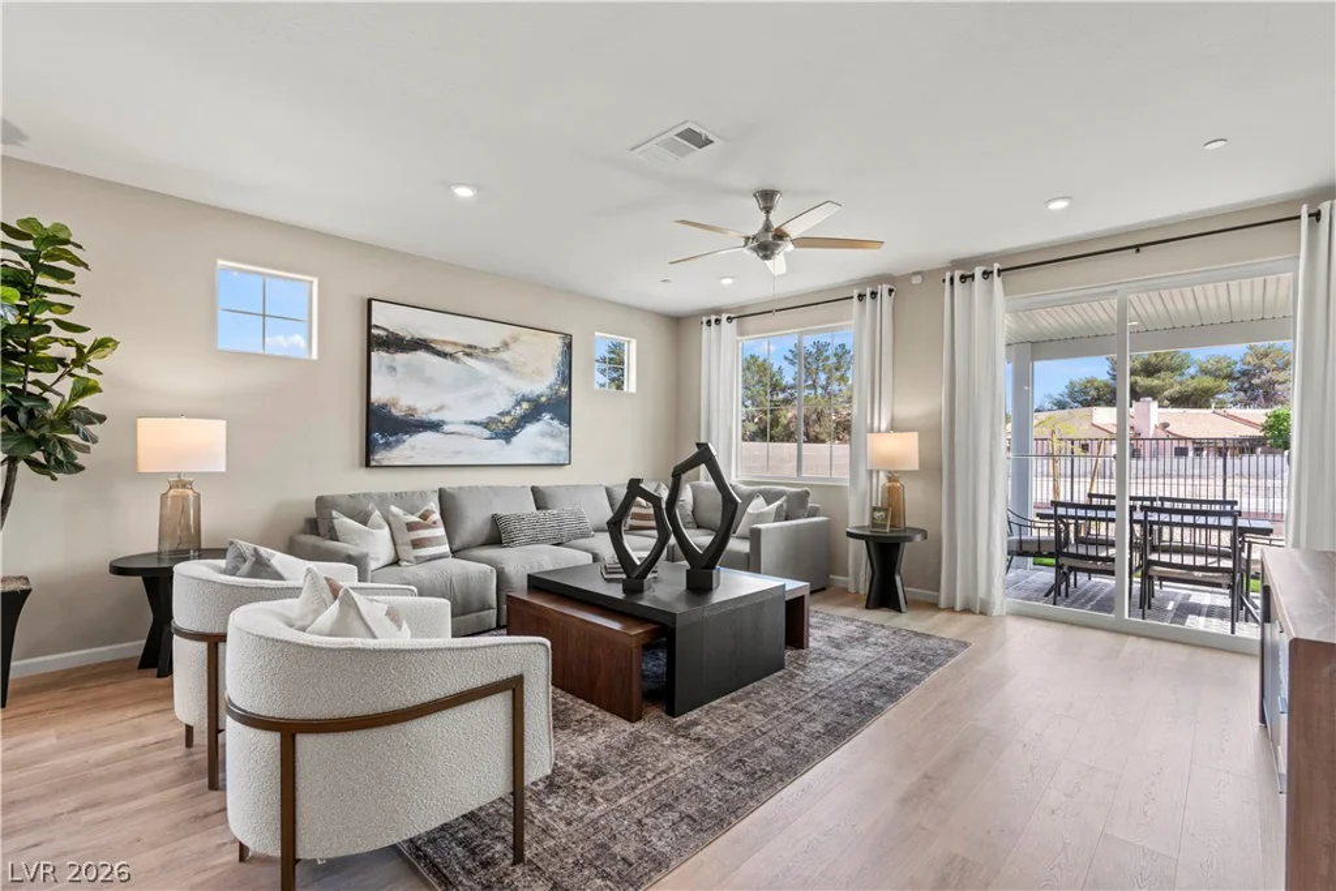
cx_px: 668
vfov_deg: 73.8
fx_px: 594
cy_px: 446
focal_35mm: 16
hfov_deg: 96.7
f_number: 8
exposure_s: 1/5
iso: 200
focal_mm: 16
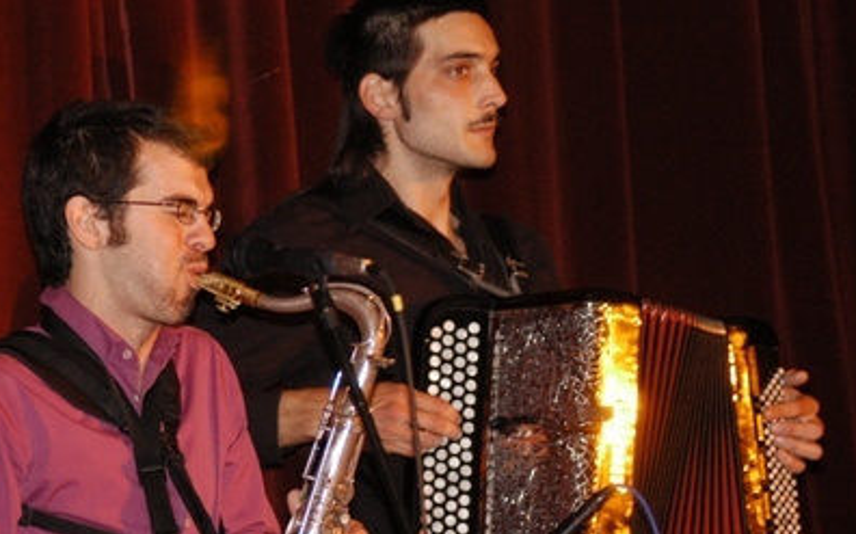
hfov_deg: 9.0
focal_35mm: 234
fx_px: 5446
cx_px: 415
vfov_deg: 5.6
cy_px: 268
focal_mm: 135
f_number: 2.8
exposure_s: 1/60
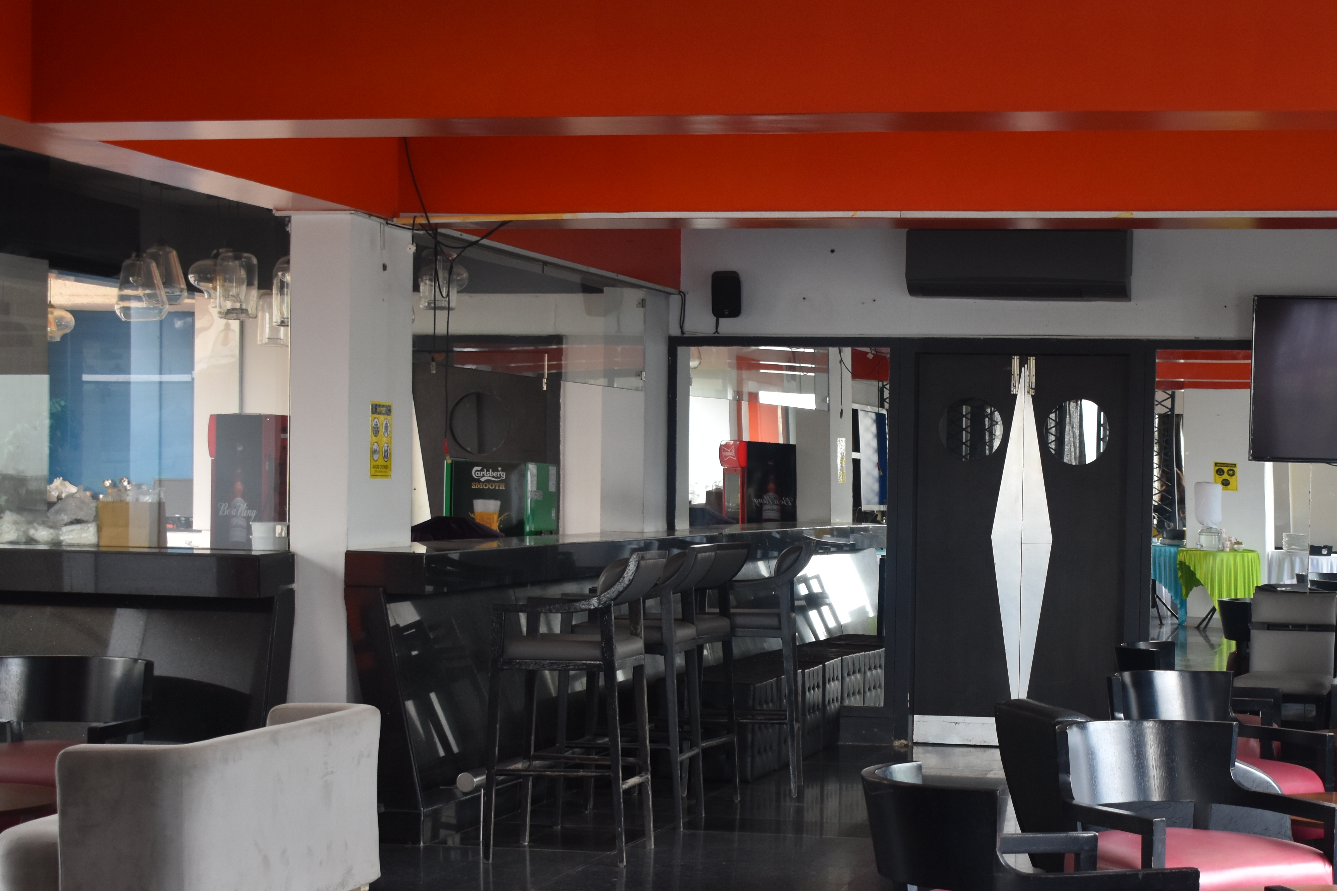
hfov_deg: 29.4
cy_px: 619
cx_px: 901
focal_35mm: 68
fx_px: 2525
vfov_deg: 19.9
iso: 560
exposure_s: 1/60
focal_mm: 32
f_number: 4.5
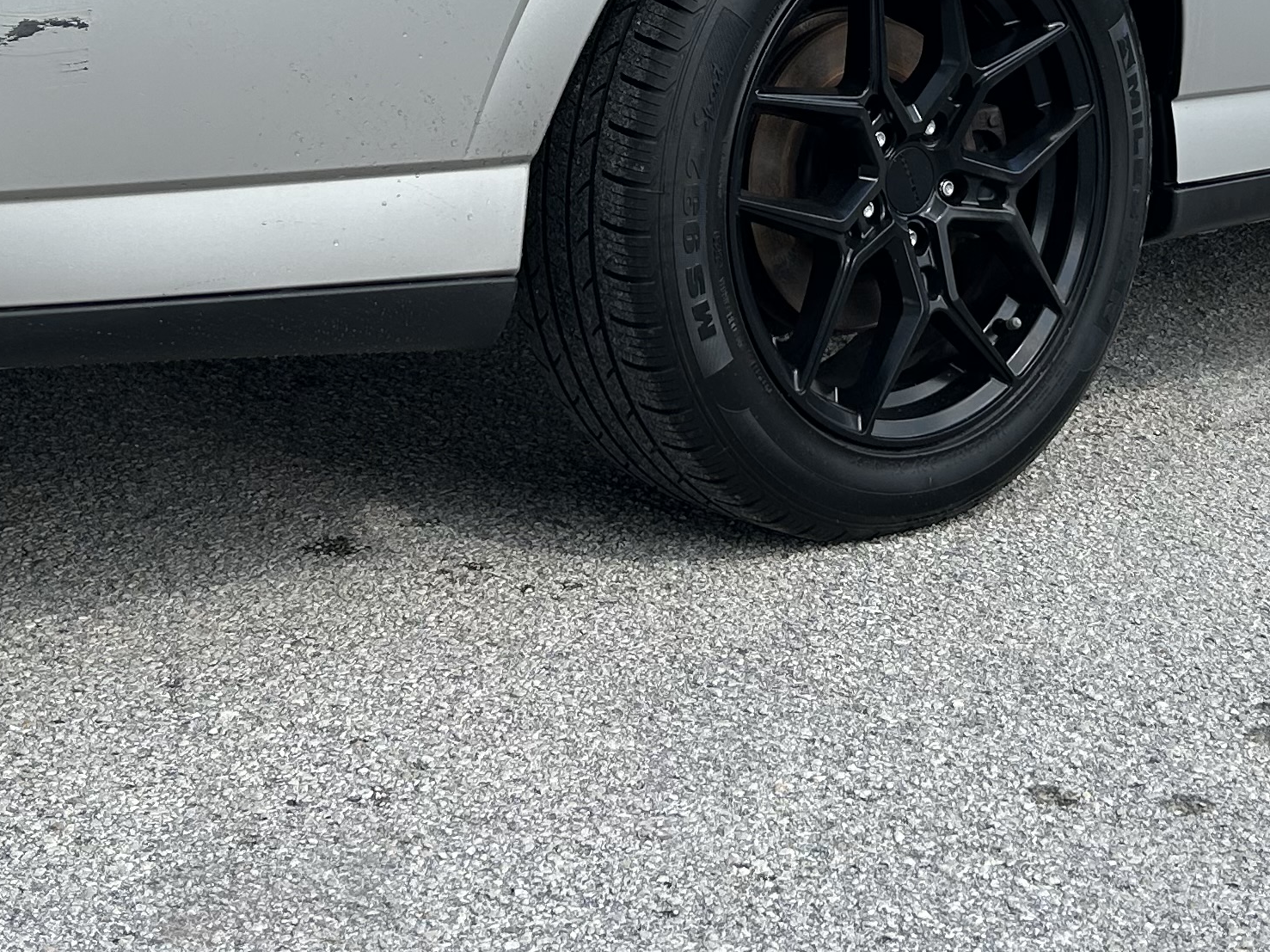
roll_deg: +0.9
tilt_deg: -7.7
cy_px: -58
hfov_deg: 27.3
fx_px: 2604
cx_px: 830
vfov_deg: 19.9
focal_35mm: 71
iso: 50
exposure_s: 1/1597
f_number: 1.5
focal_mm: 5.7
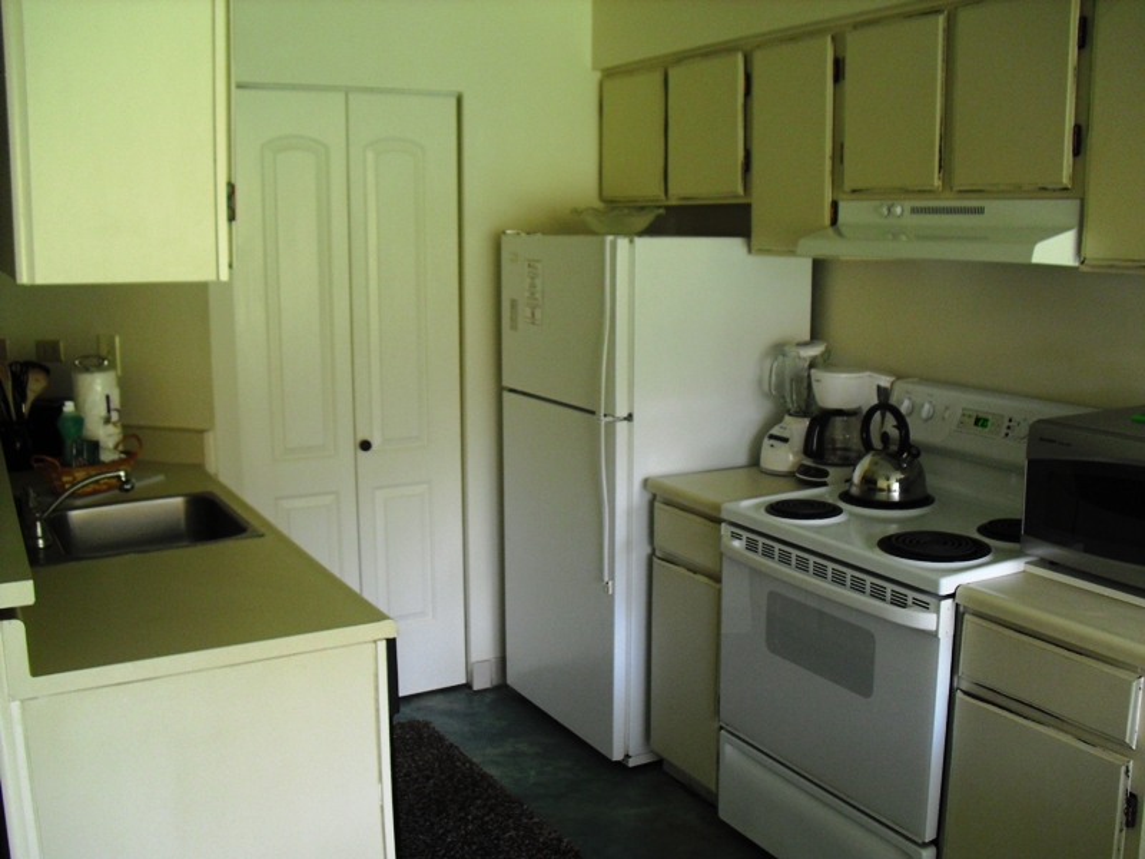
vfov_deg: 39.7
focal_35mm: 36
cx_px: 572
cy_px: 430
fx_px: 1191
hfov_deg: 51.4
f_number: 3.1
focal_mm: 6.3
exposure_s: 1/30
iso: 200
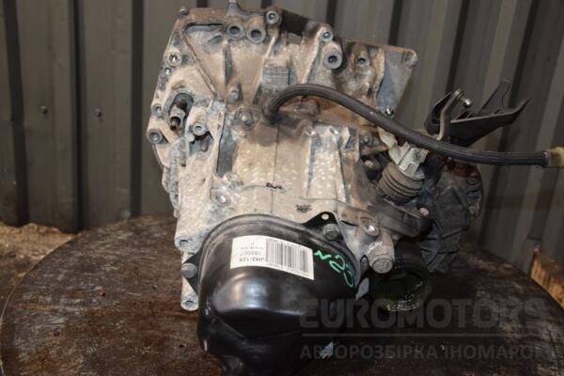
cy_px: 188
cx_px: 282
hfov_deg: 49.6
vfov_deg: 34.2
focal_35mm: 39
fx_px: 611
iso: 800
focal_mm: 26
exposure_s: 1/60
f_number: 5
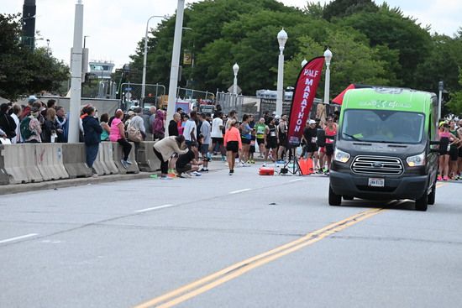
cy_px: 154
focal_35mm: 200
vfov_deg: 6.9
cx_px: 231
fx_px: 2567
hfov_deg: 10.3
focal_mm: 200
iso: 7200
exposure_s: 1/400
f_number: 7.1
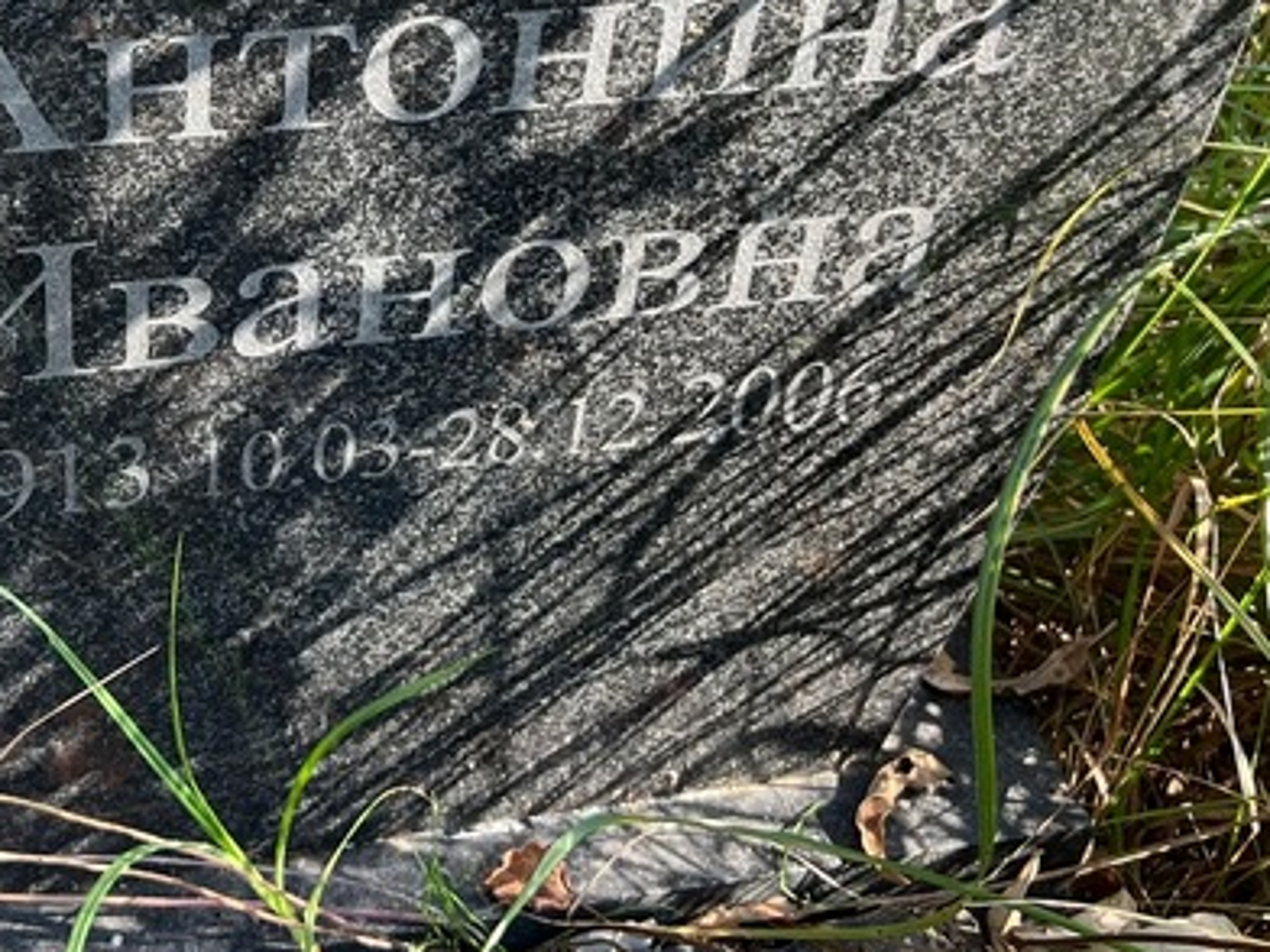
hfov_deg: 35.2
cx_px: 275
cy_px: 52
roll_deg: +1.0
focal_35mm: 53
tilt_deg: -29.5
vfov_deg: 26.4
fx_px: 1944
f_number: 1.5
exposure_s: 1/305
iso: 50
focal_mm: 5.7
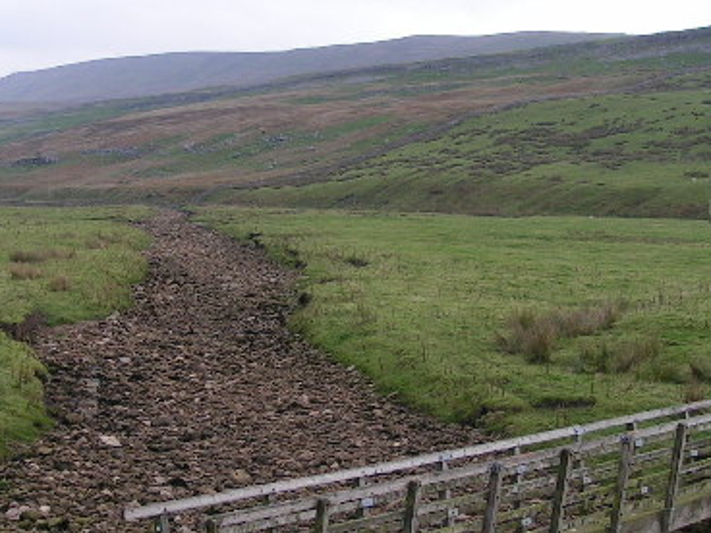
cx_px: 234
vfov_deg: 22.2
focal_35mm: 66
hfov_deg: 29.2
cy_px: 307
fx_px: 1356
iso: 50
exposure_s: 1/50
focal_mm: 5.8
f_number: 4
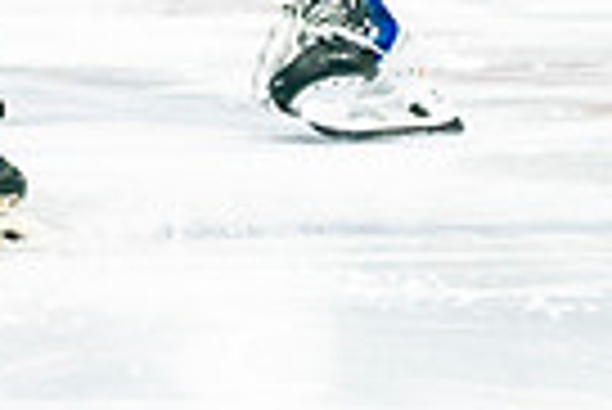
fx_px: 22974
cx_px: -39
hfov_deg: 1.5
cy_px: -288
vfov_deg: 1.0
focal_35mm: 1350
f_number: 2.8
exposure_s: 1/640
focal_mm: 175
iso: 640
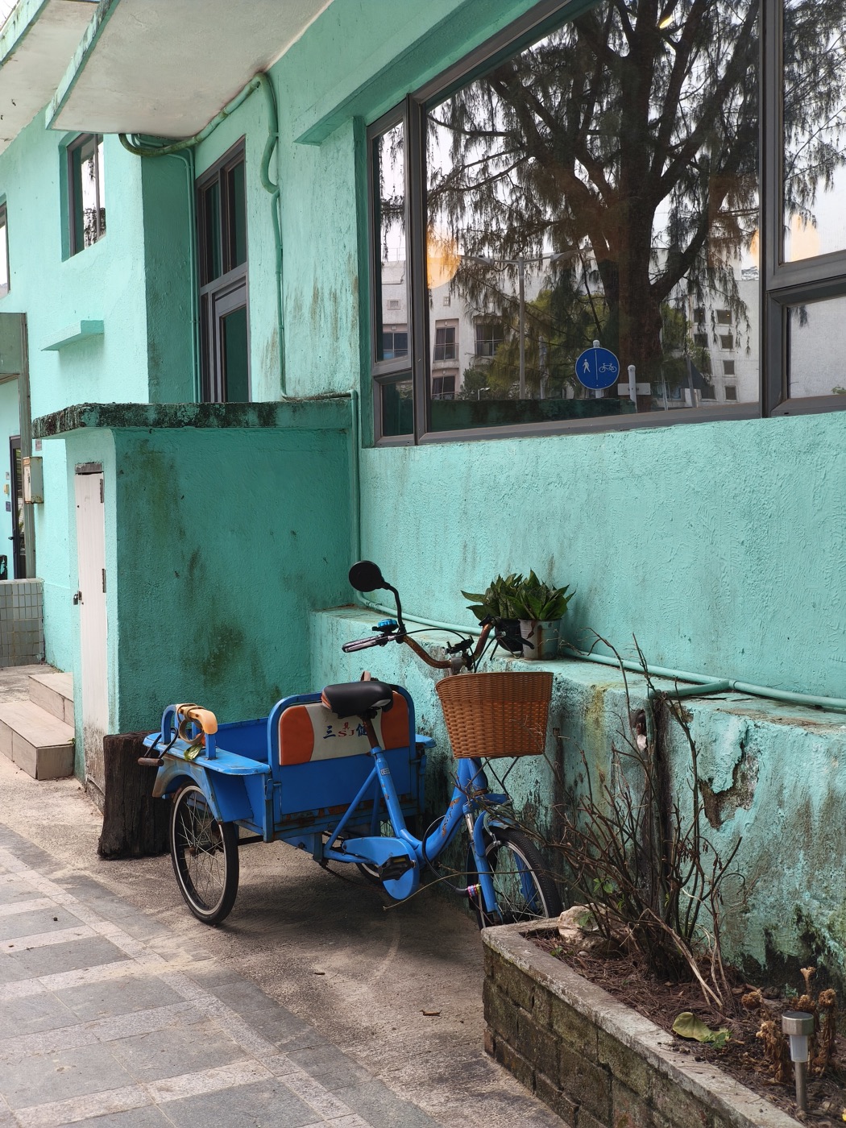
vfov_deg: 38.2
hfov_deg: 29.1
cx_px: 423
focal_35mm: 50
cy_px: 564
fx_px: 1629
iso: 320
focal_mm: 7.1
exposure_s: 1/100
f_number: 1.9
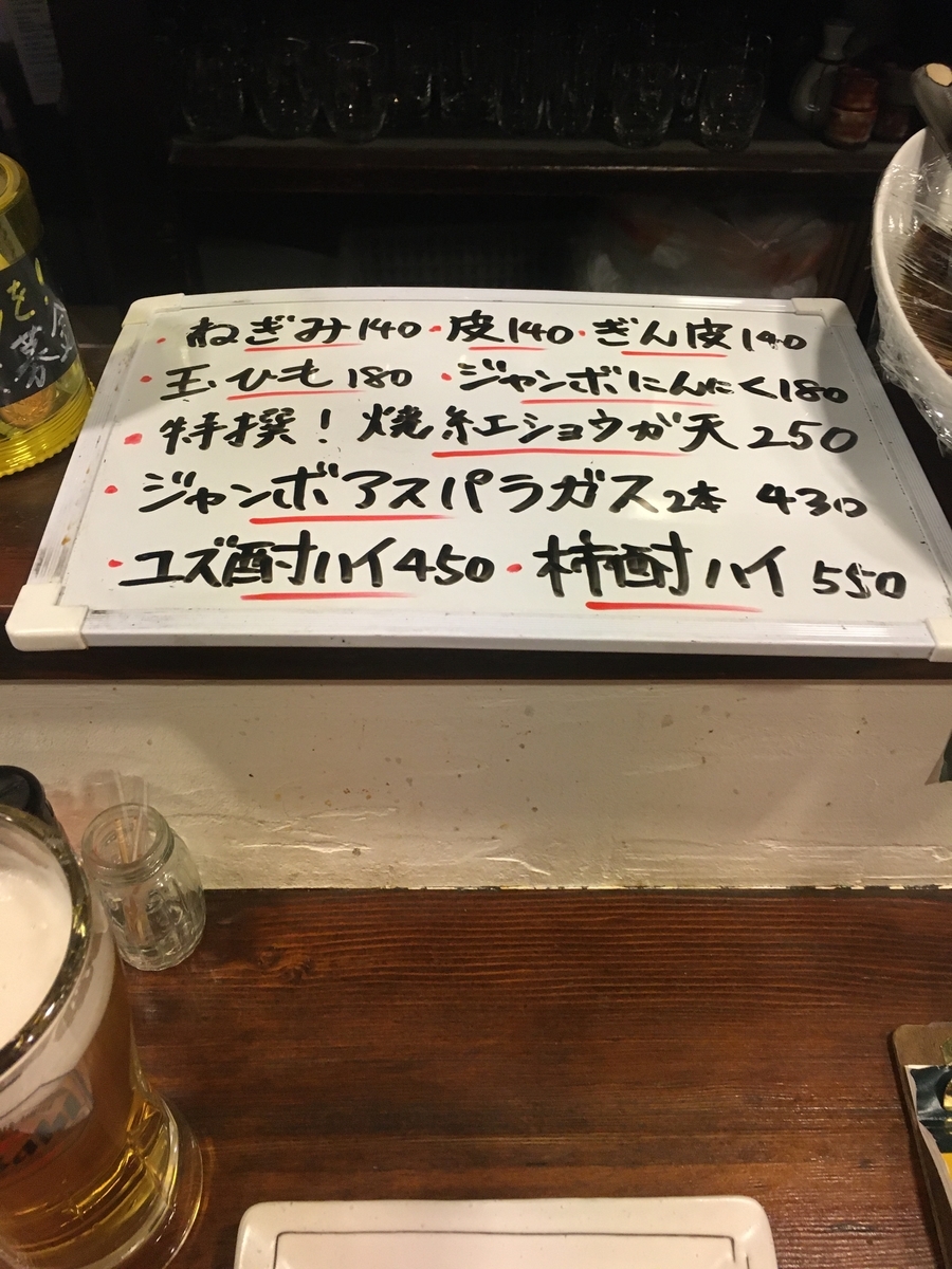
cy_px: 634
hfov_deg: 48.2
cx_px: 476
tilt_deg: -46.9
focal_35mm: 29
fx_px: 1063
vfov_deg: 61.7
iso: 200
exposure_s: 1/33
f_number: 2.2
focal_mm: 4.15
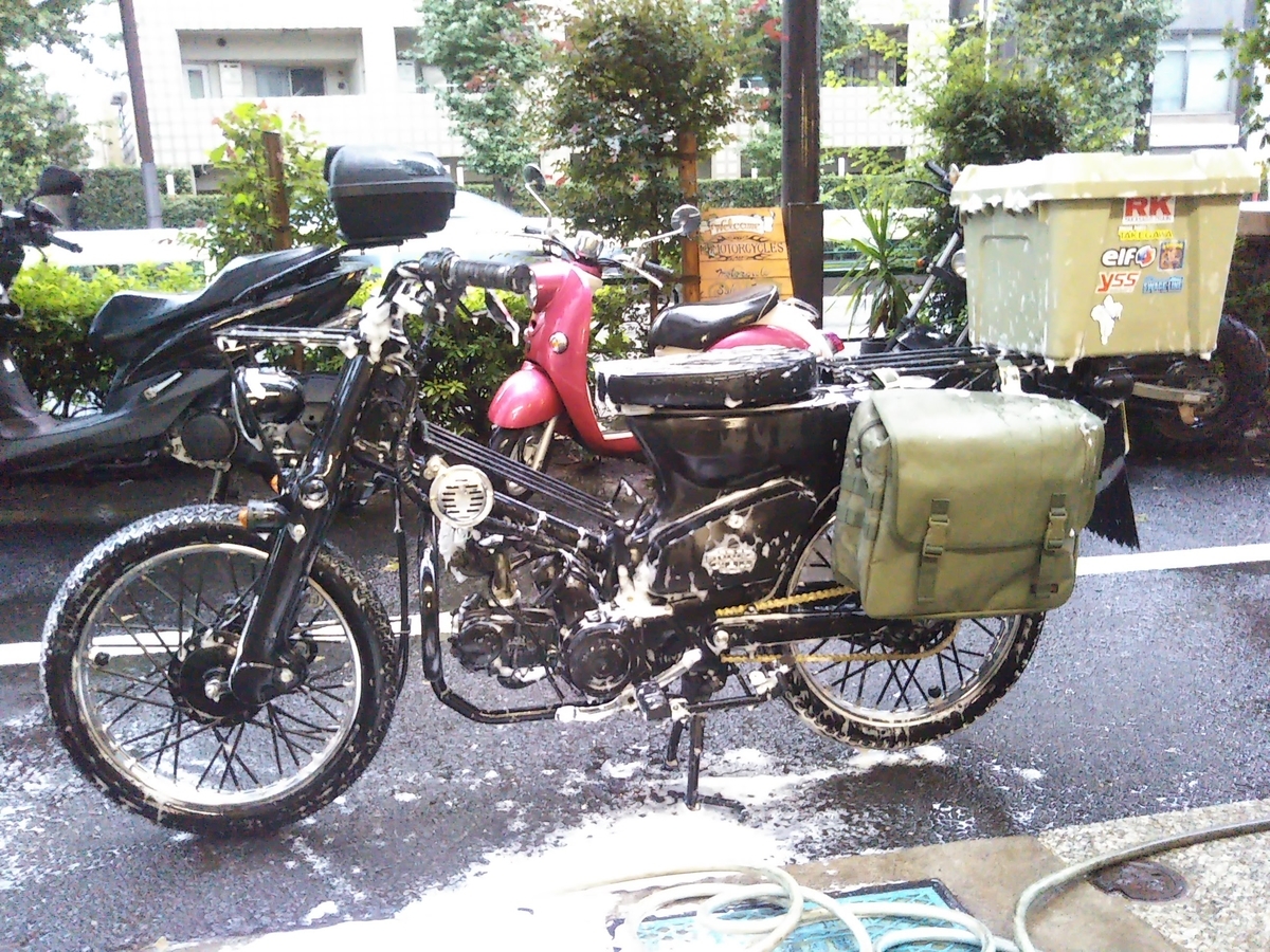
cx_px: 635
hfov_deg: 60.0
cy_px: 476
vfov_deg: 46.8
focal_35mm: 30
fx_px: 1101
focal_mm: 4
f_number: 2.2
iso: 806
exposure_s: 1/23
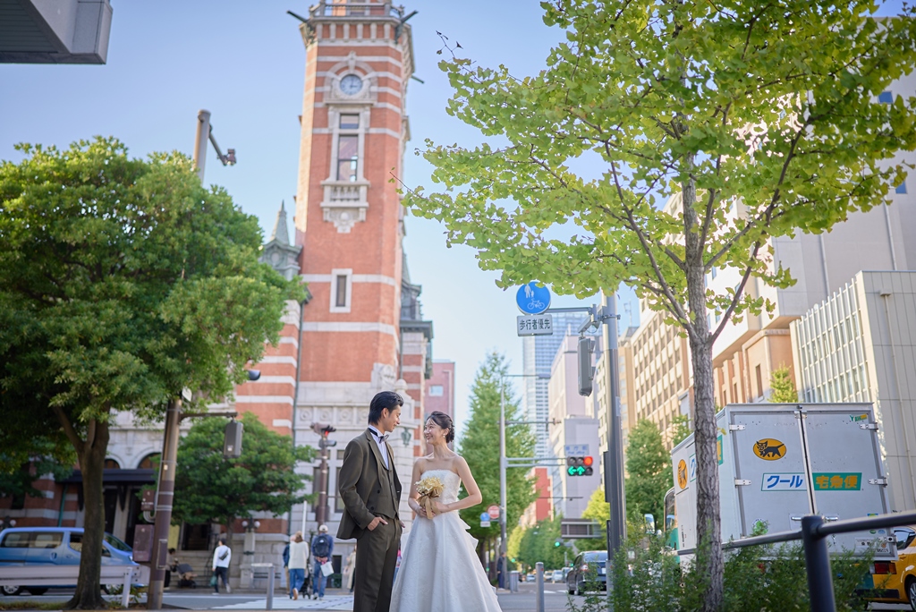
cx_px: 458
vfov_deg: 37.9
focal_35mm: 35
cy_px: 306
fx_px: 891
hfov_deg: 54.4
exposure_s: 1/1250
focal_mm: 35
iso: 100
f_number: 1.4
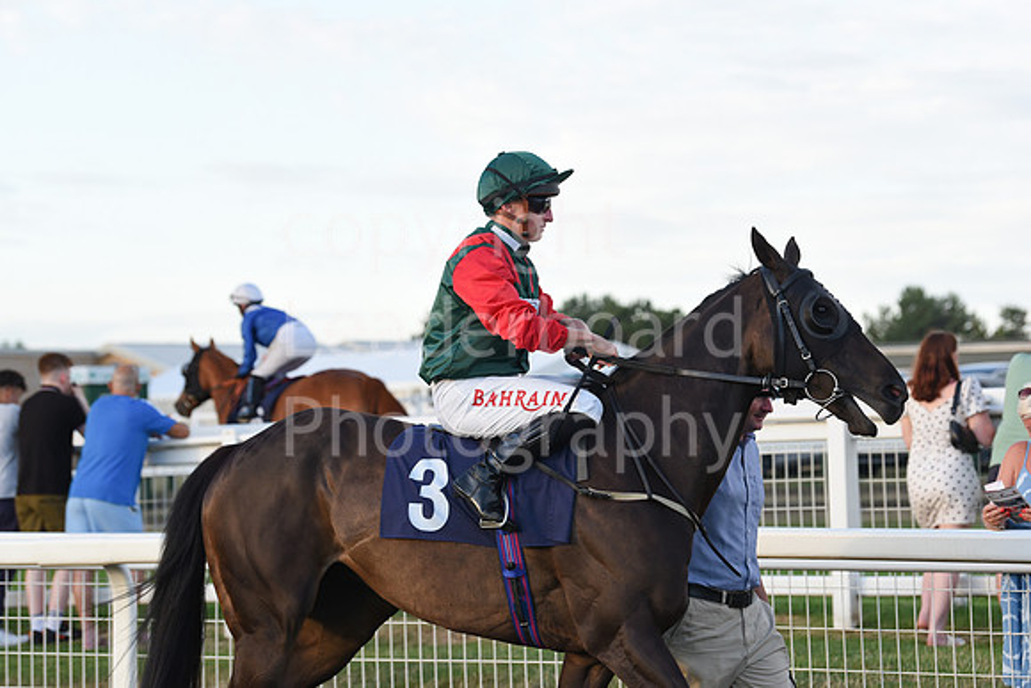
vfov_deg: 11.2
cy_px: 344
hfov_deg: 16.8
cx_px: 516
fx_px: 3495
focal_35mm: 122
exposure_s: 1/1000
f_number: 5
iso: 1000
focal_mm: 122
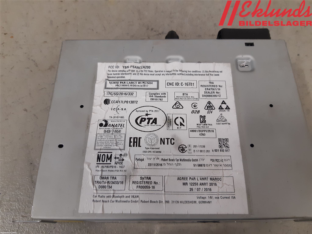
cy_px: 117
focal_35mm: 26
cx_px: 156
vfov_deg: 53.1
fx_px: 234
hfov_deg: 67.3
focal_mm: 3.93
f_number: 1.7
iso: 125
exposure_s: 1/50
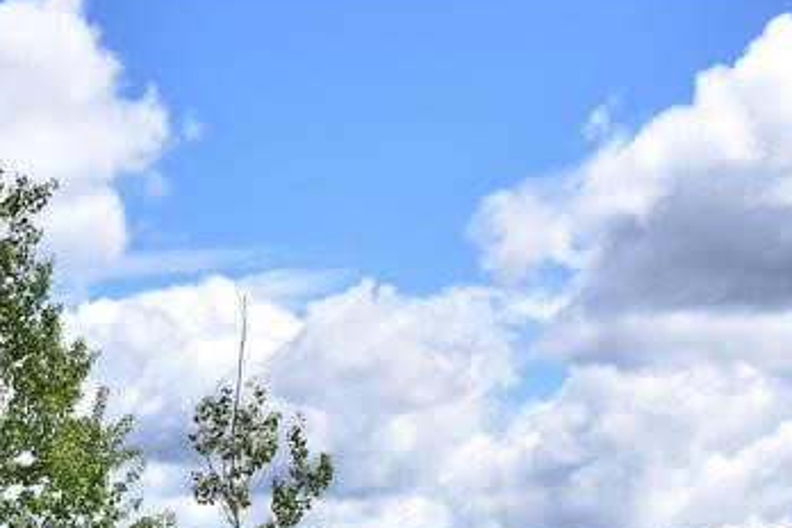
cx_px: -130
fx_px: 2134
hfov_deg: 19.9
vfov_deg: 13.4
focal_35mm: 97
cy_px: 753
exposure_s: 1/320
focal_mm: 22
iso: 100
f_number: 9
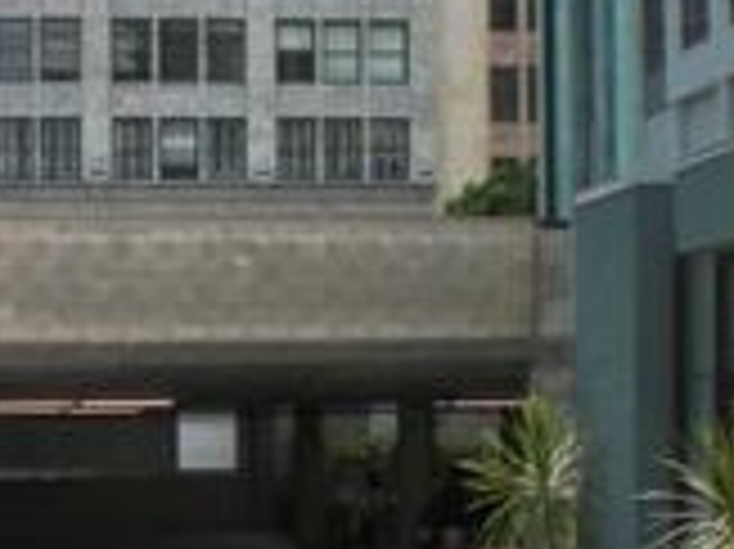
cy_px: 490
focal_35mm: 86
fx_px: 1822
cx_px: 108
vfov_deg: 16.9
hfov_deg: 22.4
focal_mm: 6.3
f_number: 4.6
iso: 64
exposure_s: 1/232
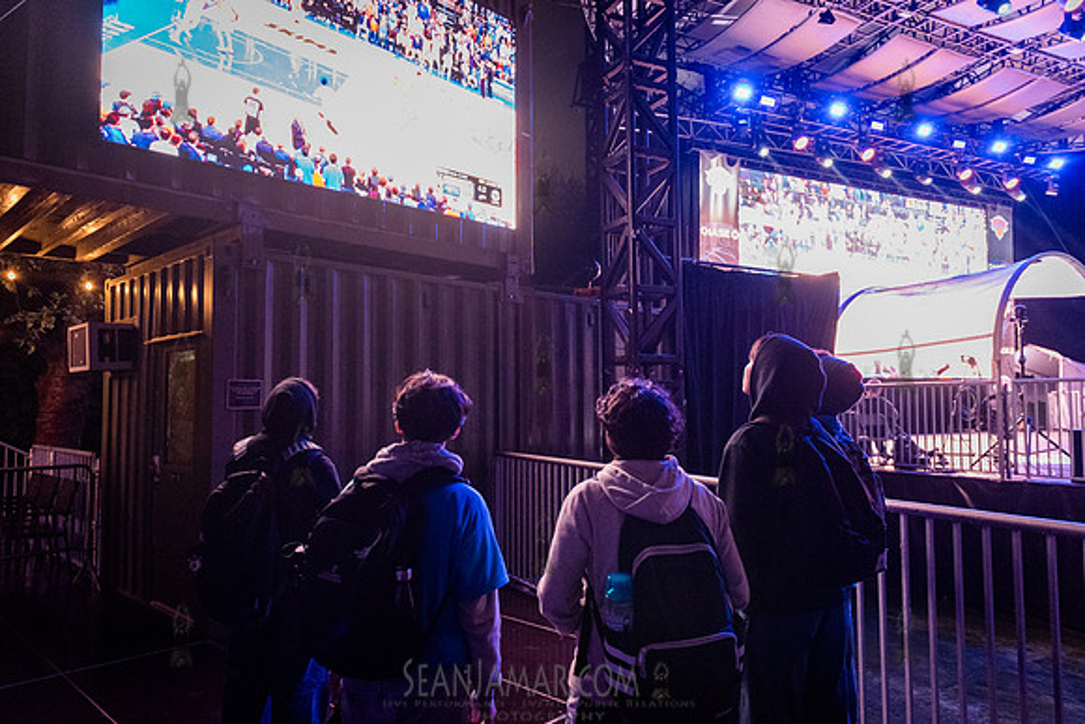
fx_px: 735
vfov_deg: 52.5
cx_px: 542
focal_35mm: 24
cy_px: 362
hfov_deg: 72.9
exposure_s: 1/125
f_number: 3.2
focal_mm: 24
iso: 6400
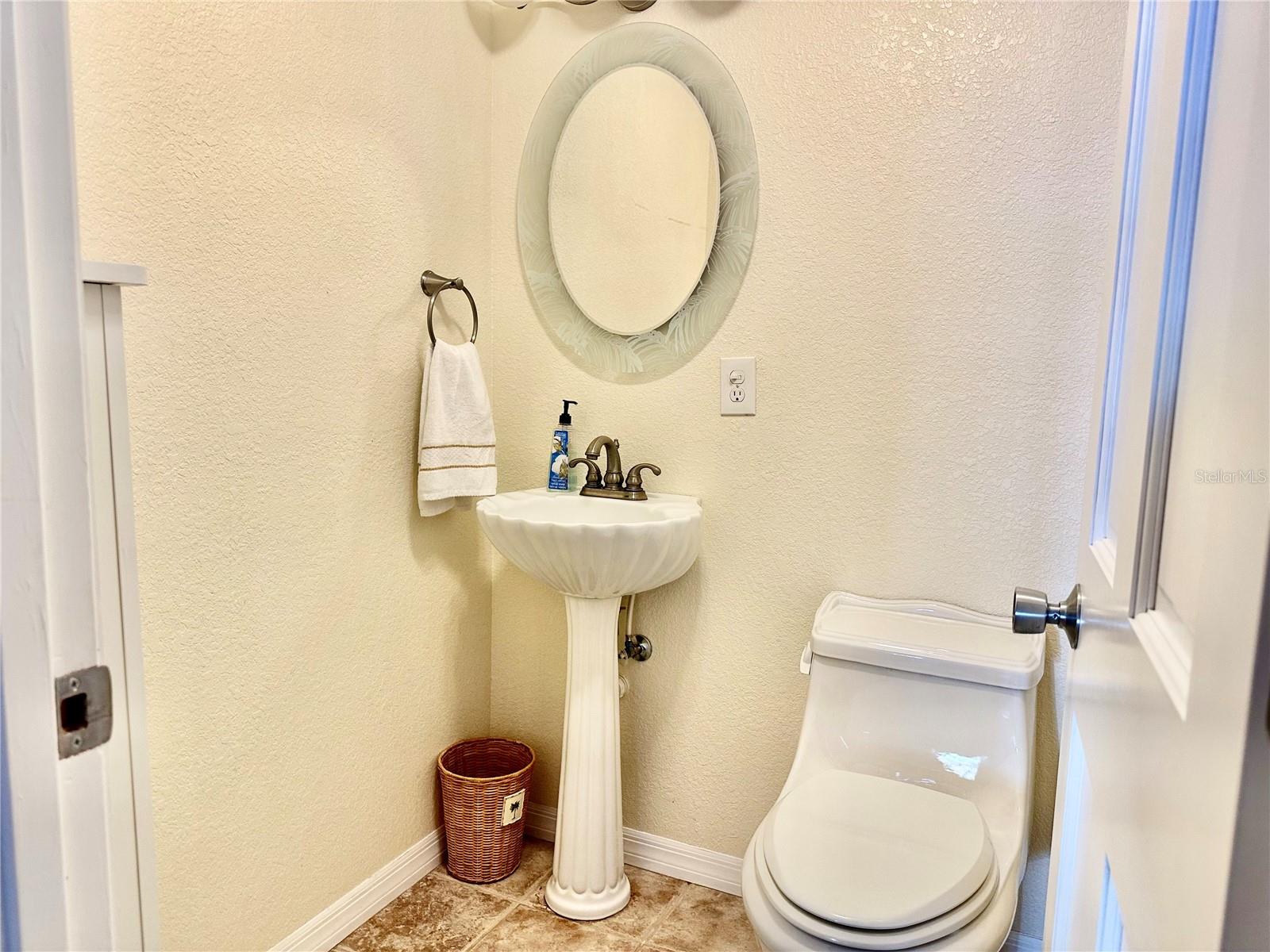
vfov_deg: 56.8
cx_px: 635
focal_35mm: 24
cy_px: 476
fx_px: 881
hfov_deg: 71.6
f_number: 1.78
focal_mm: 6.86
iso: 160
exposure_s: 1/60
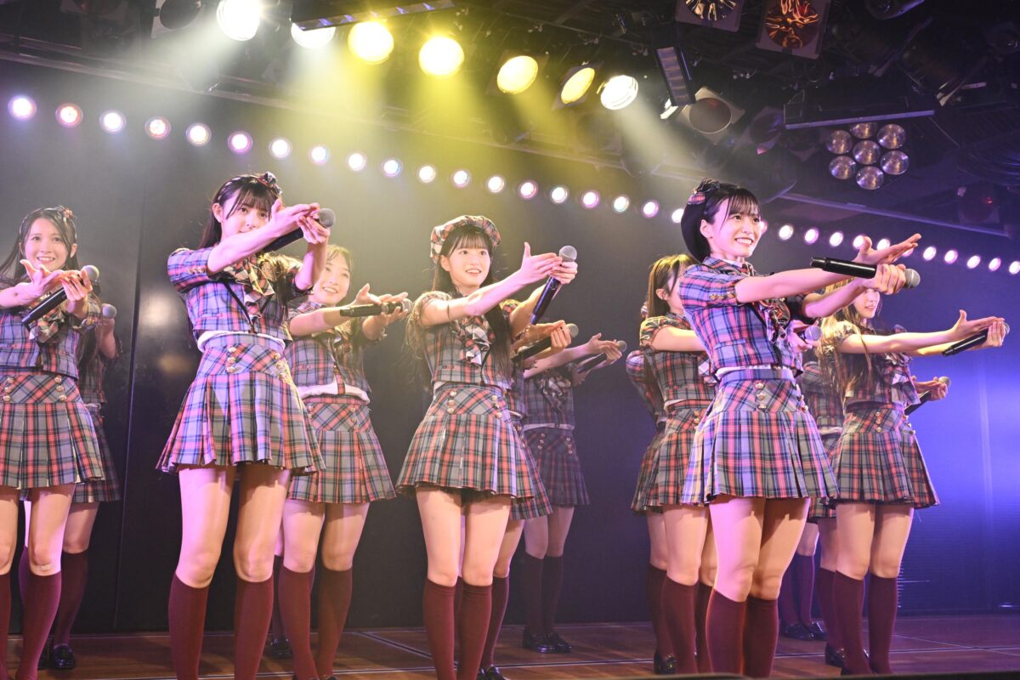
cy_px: 340
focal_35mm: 31
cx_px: 510
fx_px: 878
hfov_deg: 60.3
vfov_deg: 42.3
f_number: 5.6
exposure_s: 1/400
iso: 2500
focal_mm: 31
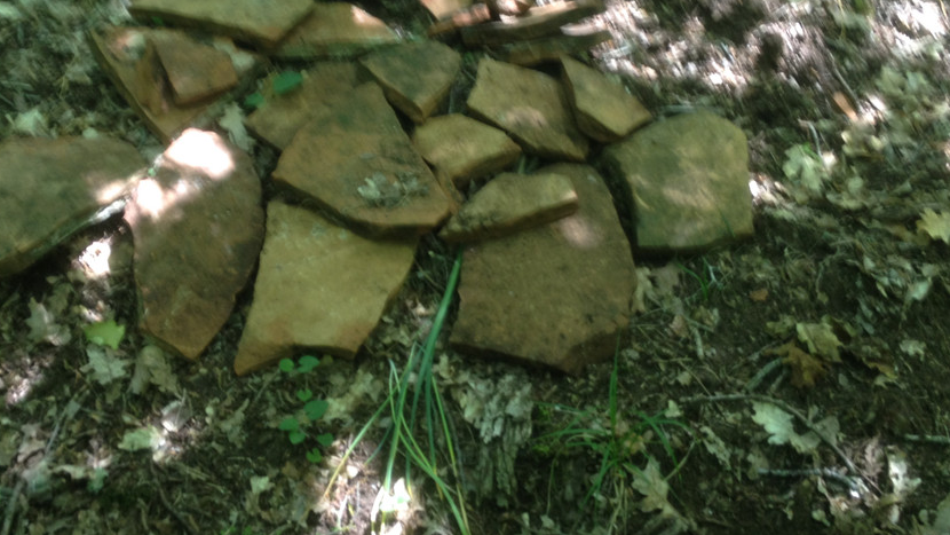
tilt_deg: -28.2
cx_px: 429
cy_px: 117
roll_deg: -2.6
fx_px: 1234
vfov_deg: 24.1
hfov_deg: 42.0
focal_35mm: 49
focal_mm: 4.28
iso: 50
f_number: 2.4
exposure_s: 1/20
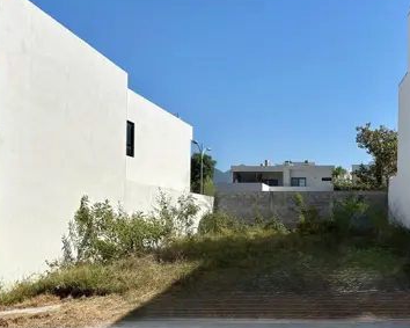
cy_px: 206
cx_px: 278
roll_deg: -0.4
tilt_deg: +1.9
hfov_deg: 42.3
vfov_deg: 34.7
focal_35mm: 43
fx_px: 522
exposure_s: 1/5348
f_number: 1.6
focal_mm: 5.96
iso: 50
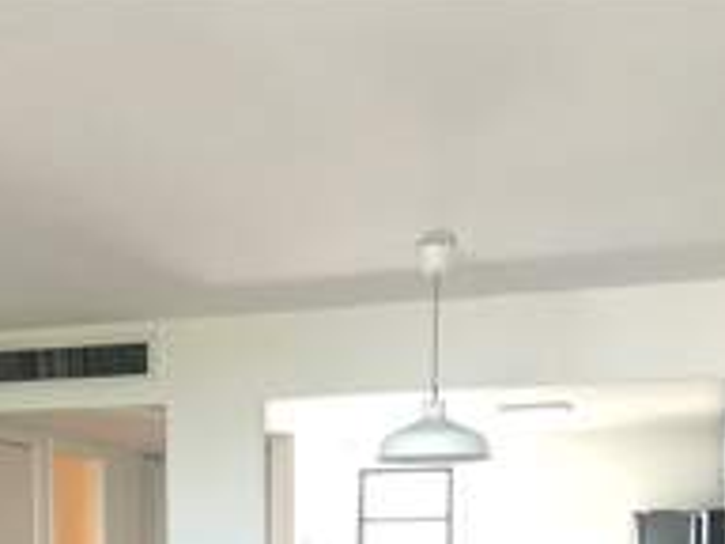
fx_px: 1361
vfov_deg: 20.9
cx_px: 174
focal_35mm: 65
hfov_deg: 29.3
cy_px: 665
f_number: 1.5
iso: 64
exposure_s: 1/165
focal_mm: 5.7
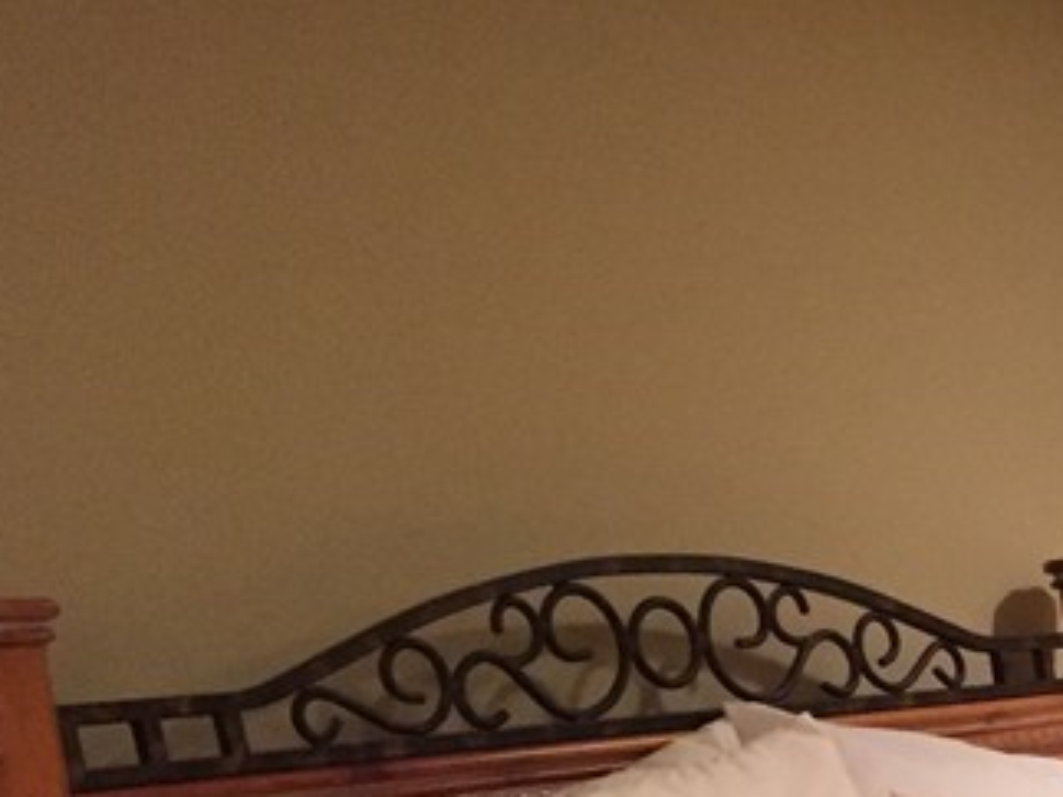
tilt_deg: -11.7
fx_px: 2824
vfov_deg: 14.9
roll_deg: +2.1
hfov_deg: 18.9
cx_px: 1557
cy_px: 1179
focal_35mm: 92
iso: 320
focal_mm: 4.15
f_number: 2.2
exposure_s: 1/30
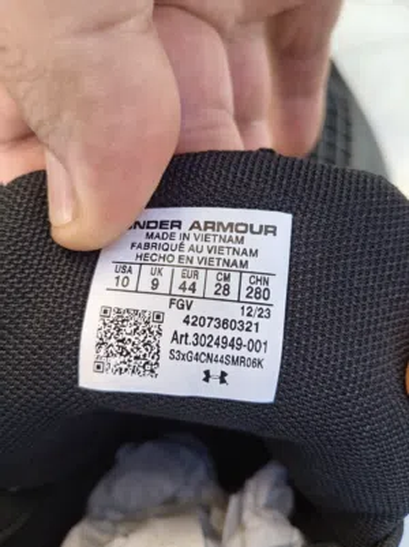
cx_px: 204
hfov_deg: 51.3
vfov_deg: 65.4
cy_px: 274
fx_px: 426
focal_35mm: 27
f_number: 1.8
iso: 168
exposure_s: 1/33.3
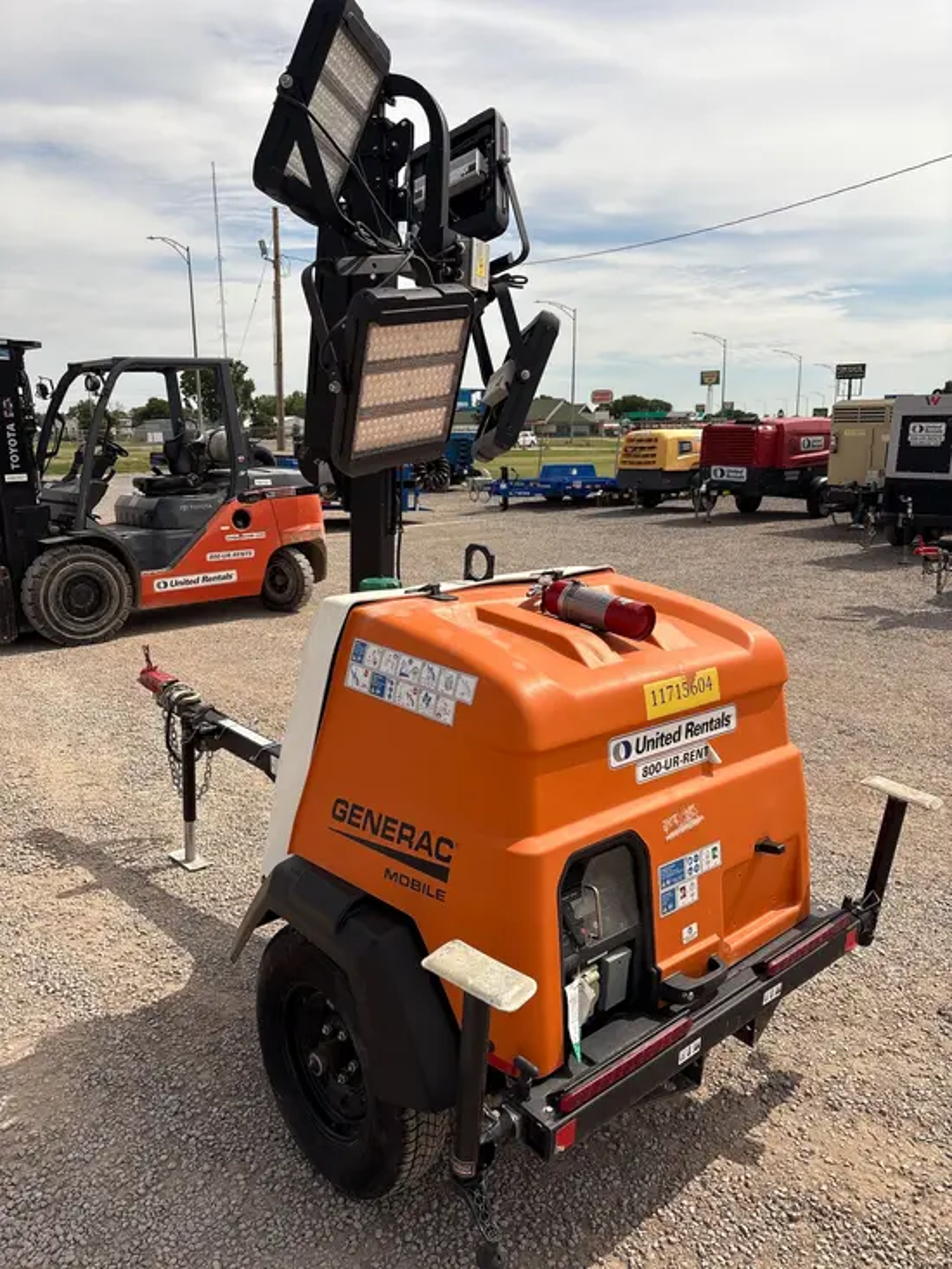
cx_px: 476
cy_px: 634
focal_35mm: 26
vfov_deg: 67.3
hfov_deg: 53.1
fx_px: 953
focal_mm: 5.96
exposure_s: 1/5348
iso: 50
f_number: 1.6
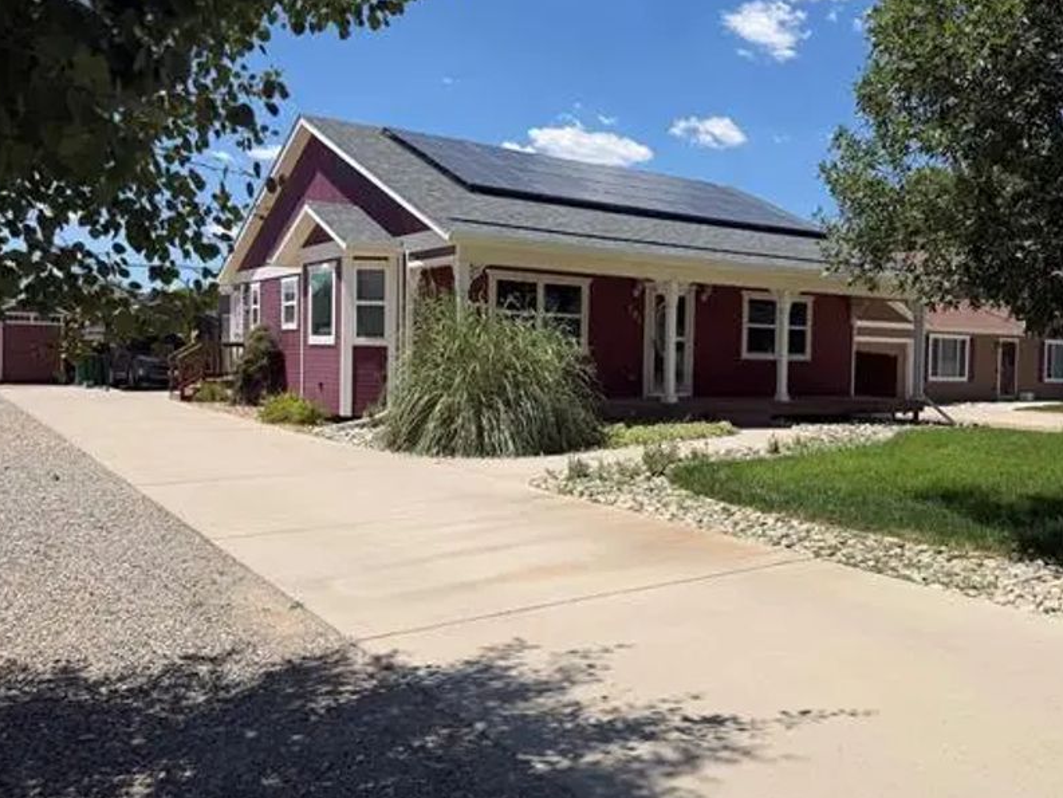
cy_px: 382
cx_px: 647
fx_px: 952
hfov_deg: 57.8
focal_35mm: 31
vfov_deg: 45.4
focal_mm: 6.76
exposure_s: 1/6711
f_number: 1.78
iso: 80
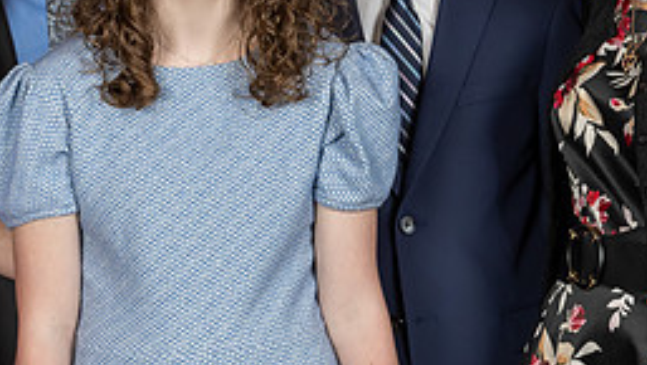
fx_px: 2558
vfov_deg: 8.1
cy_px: 66
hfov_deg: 14.4
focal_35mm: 149
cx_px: 185
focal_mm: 38
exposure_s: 1/200
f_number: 8
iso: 640
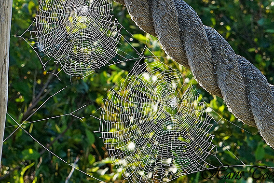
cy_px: 71
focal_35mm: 186
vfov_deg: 7.4
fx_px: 1416
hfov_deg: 11.0
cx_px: 96
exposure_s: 1/200
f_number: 14
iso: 1000
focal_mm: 88
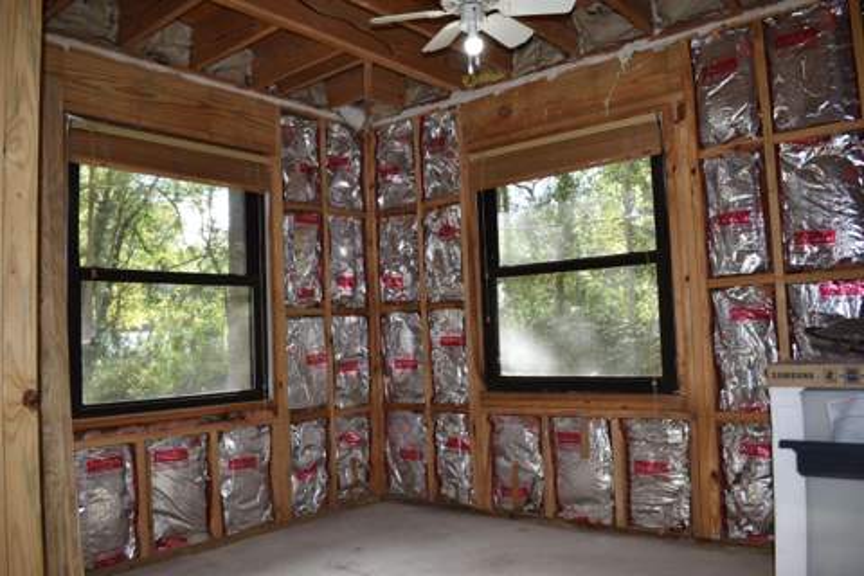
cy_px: 288
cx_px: 432
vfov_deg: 47.9
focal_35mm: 27
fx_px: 648
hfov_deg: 67.4
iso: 125
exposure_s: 1/60
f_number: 3.5
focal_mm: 18
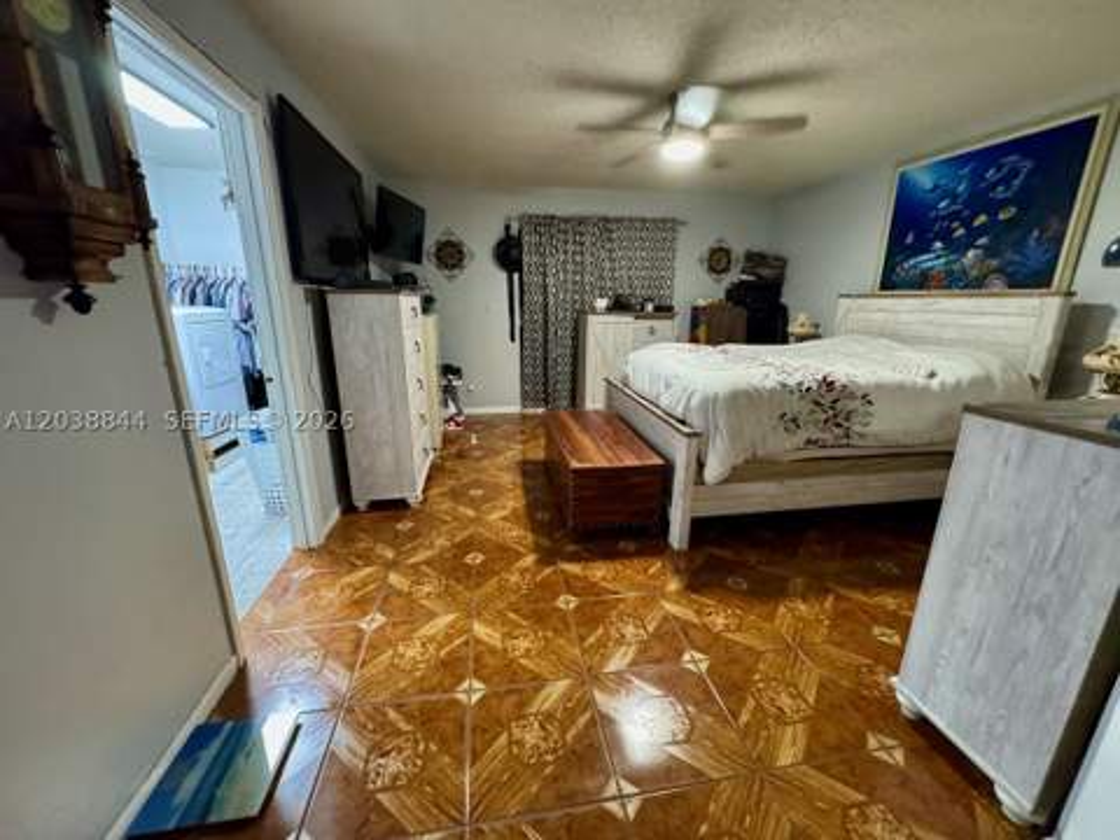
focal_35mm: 14
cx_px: 560
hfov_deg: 102.1
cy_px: 420
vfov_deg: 85.7
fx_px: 453
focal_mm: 2.22
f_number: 2.2
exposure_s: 1/60
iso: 1250
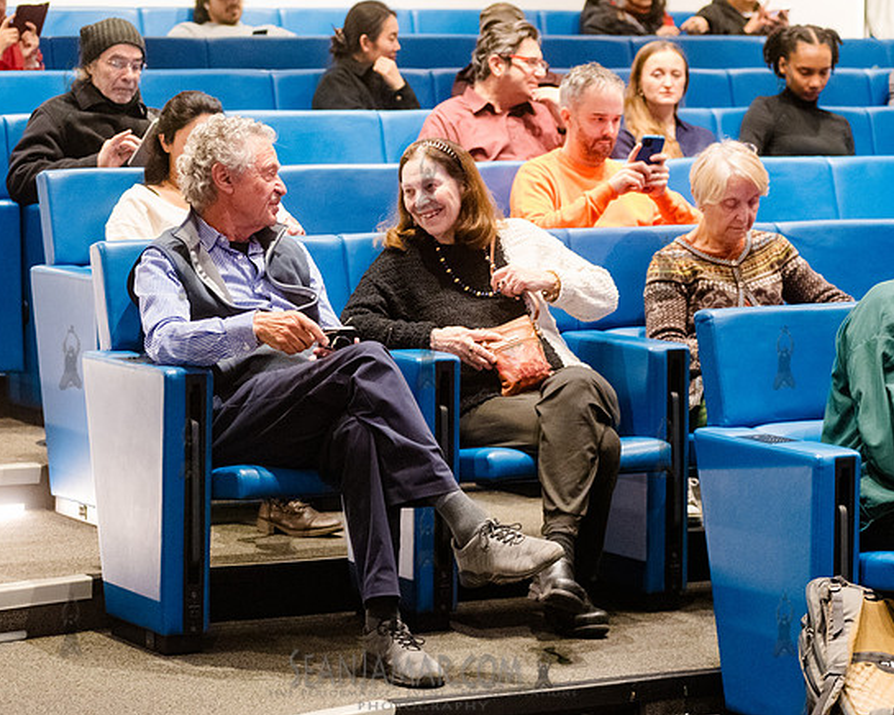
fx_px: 3281
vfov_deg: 12.4
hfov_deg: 15.5
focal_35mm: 124
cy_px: 290
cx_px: 301
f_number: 4
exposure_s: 1/160
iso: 6400
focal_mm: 92
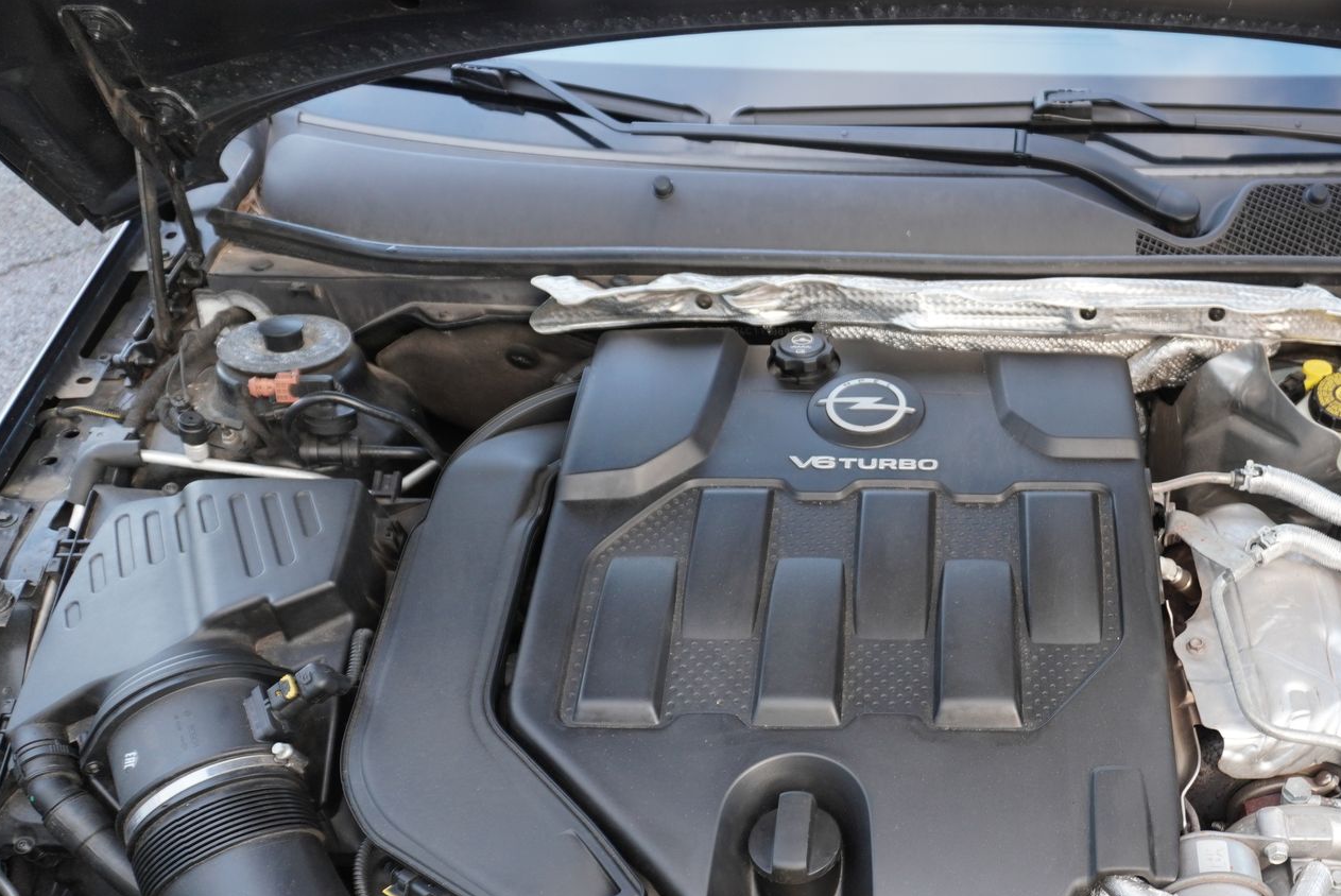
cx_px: 987
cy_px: 691
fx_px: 1416
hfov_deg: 48.9
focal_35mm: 38
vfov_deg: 34.2
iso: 250
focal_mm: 16
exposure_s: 1/30
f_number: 3.5
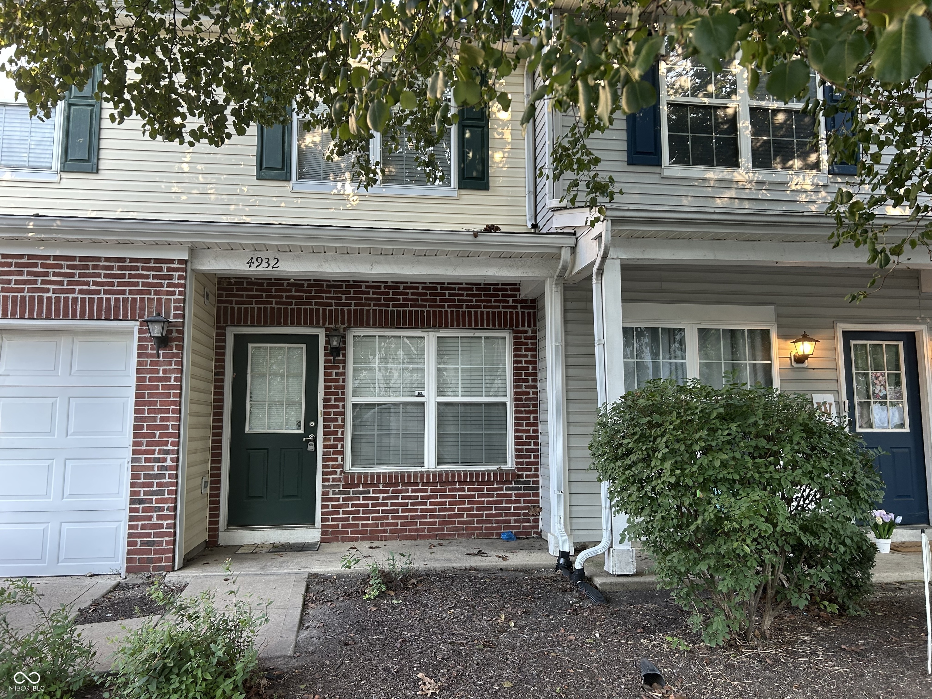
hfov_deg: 67.3
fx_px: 700
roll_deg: -0.5
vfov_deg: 53.1
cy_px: 350
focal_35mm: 26
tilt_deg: +6.2
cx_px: 466
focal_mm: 5.7
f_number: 1.5
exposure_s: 1/121
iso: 80
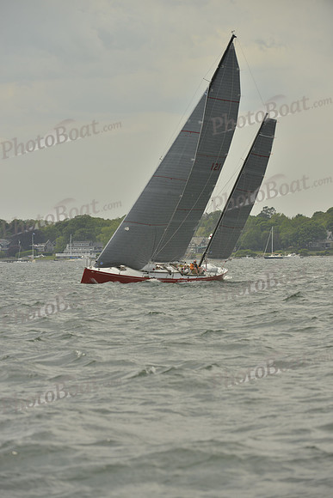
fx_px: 2773
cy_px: 249
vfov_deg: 10.3
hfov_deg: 6.9
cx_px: 166
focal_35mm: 200
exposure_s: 1/1250
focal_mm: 200
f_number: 7.1
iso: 280
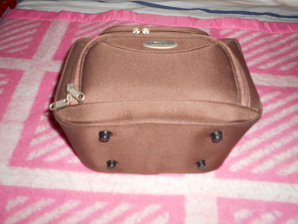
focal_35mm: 26
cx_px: 149
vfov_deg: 53.1
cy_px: 112
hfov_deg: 67.3
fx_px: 224
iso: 80
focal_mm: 4.6
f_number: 3.2
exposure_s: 1/25
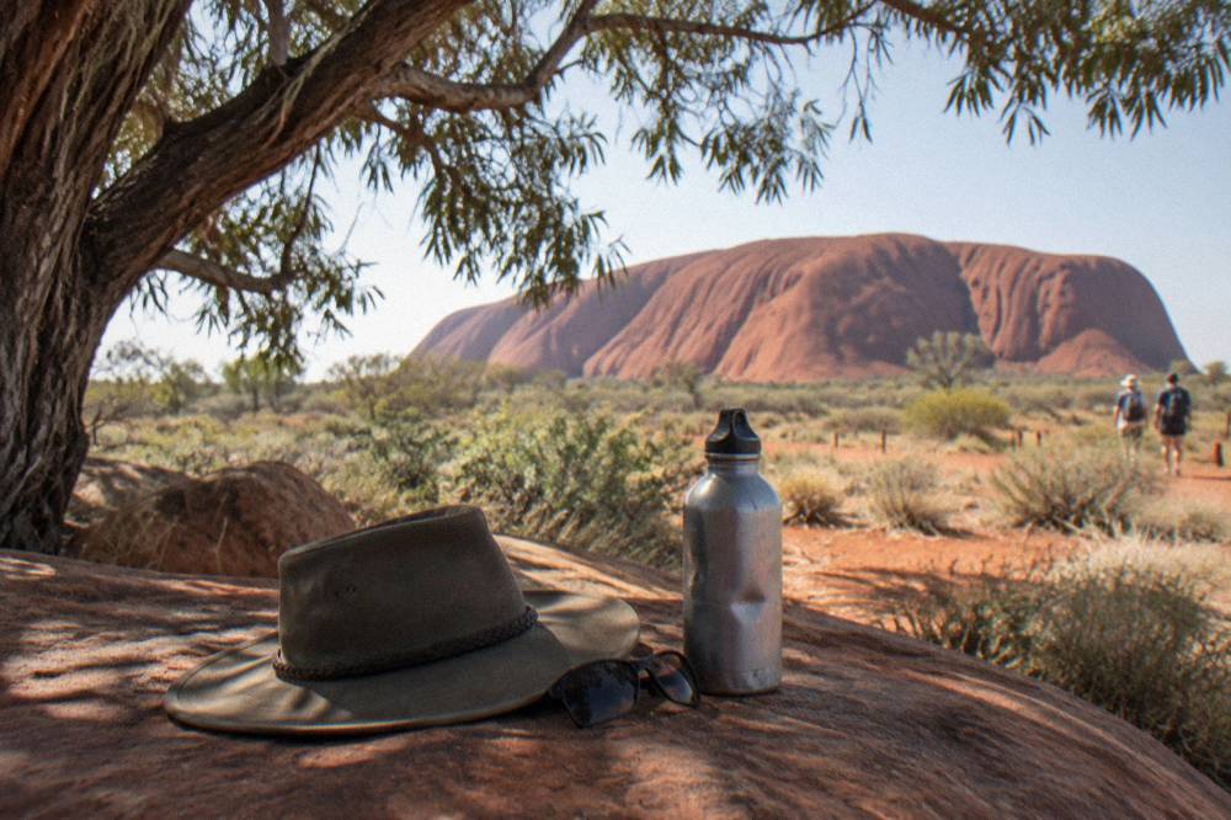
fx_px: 1367
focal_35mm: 40
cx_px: 616
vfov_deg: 33.4
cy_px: 410
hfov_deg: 48.5
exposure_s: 1/100
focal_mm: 40
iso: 200
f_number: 11
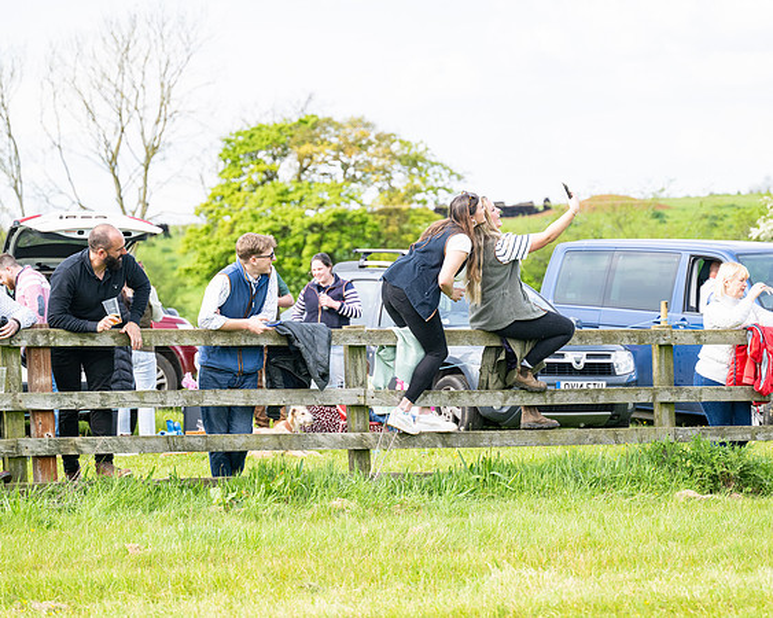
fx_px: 3221
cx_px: 407
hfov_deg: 13.7
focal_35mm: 141
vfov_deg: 11.0
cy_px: 309
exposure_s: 1/2000
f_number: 4
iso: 400
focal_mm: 125
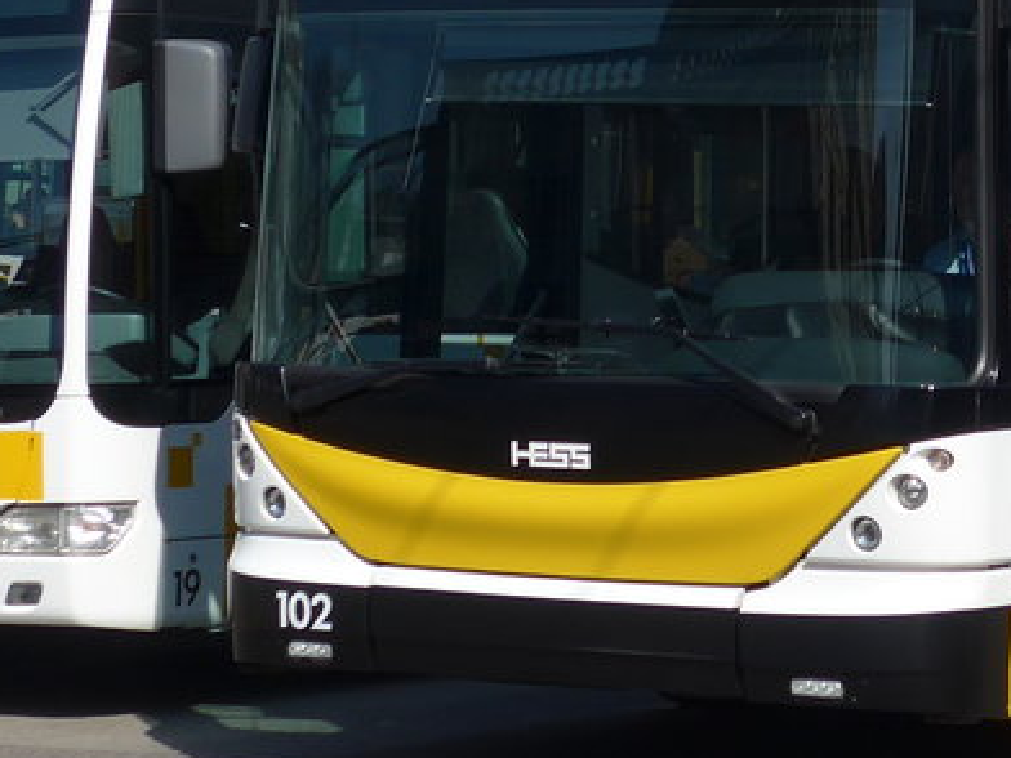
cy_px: -49
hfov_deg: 13.0
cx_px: 1003
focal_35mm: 150
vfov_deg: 9.8
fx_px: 4381
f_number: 3.2
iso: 80
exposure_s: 1/1600
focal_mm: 10.1
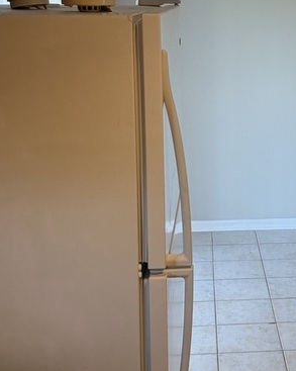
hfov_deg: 21.5
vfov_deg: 27.1
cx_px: 279
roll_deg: -0.6
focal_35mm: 69
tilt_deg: -7.3
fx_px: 757
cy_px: 86
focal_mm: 6.76
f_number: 1.78
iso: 160
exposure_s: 1/194
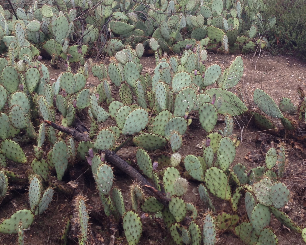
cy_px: 84
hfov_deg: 28.3
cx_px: 164
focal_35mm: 67
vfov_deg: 22.7
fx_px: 607
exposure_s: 1/303
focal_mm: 4.12
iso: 50
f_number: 2.4
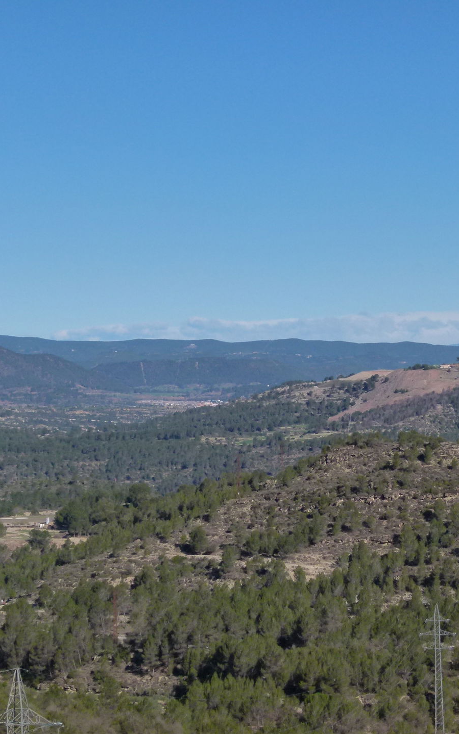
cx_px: 367
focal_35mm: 109
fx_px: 2181
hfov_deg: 12.0
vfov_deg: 19.1
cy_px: 367
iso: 160
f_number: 4
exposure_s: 1/2000
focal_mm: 13.8
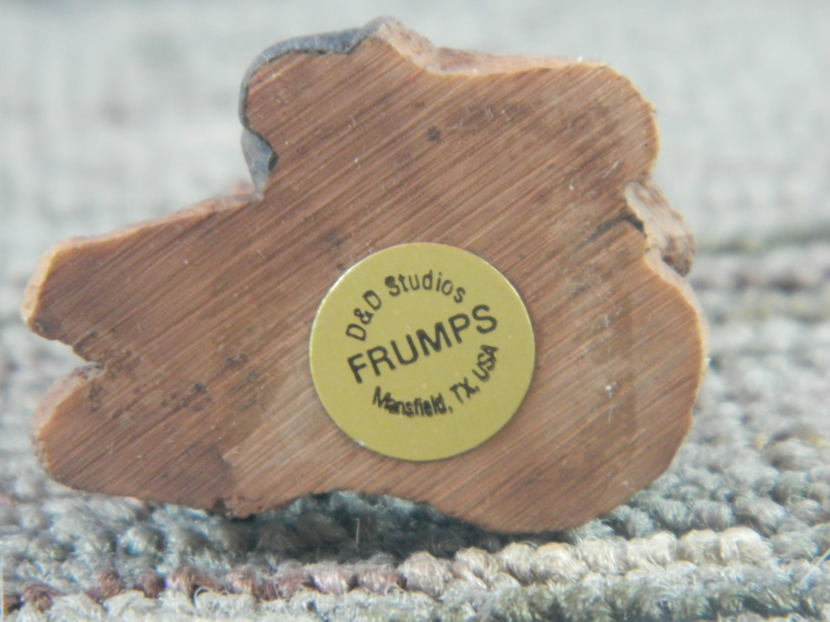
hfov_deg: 9.0
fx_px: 5299
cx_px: 415
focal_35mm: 221
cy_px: 311
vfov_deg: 6.7
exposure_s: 1/10
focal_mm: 39.7
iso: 640
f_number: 5.4
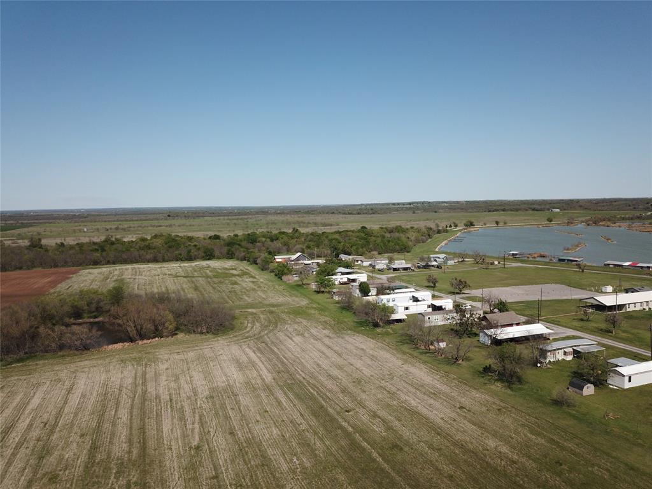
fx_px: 490
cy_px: 244
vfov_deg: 53.1
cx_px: 326
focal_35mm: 26
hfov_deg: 67.3
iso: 100
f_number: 2.2
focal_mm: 4.73
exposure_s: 1/2119
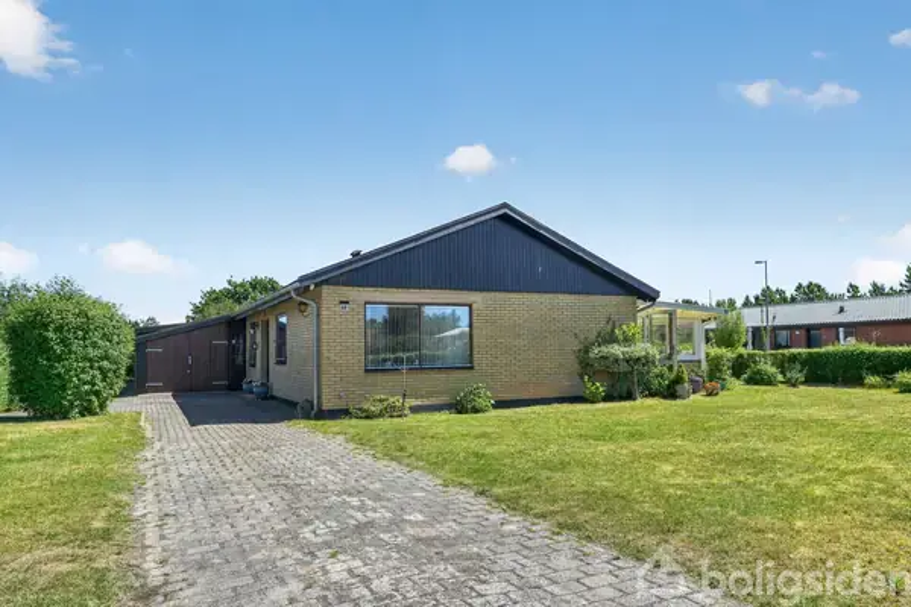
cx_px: 456
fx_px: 607
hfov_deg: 73.7
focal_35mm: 24
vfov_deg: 53.1
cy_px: 304
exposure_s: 1/200
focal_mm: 24
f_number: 8
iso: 400
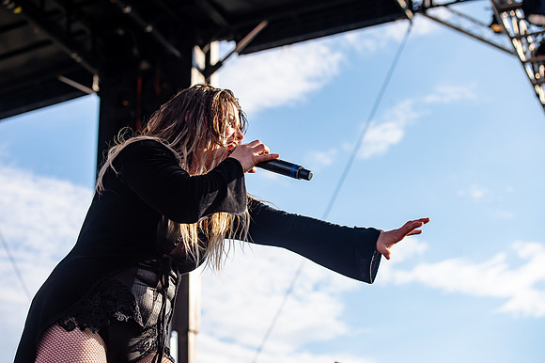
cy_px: 182
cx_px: 272
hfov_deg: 28.9
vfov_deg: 19.4
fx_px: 1059
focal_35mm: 70
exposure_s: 1/640
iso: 125
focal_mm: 70
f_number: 5
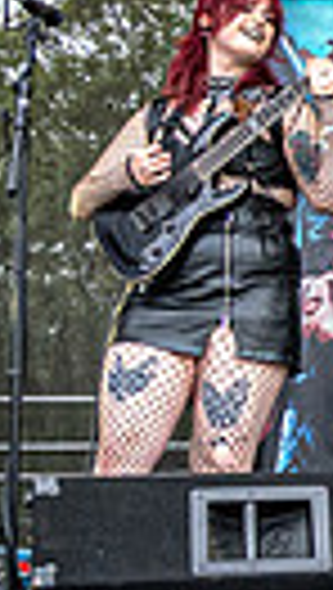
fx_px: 2253
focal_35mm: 144
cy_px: 240
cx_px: 944
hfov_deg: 7.6
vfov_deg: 14.9
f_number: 4.5
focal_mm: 12
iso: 800
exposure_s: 1/800
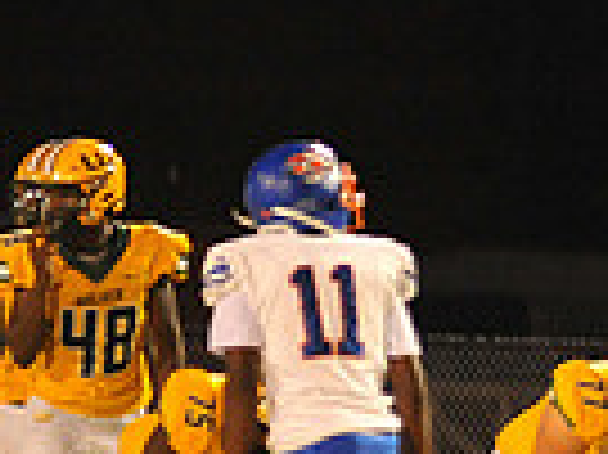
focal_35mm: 825
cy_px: 418
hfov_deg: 2.4
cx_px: 1121
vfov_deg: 1.8
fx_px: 14478
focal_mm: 200
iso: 3200
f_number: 4
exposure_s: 1/160
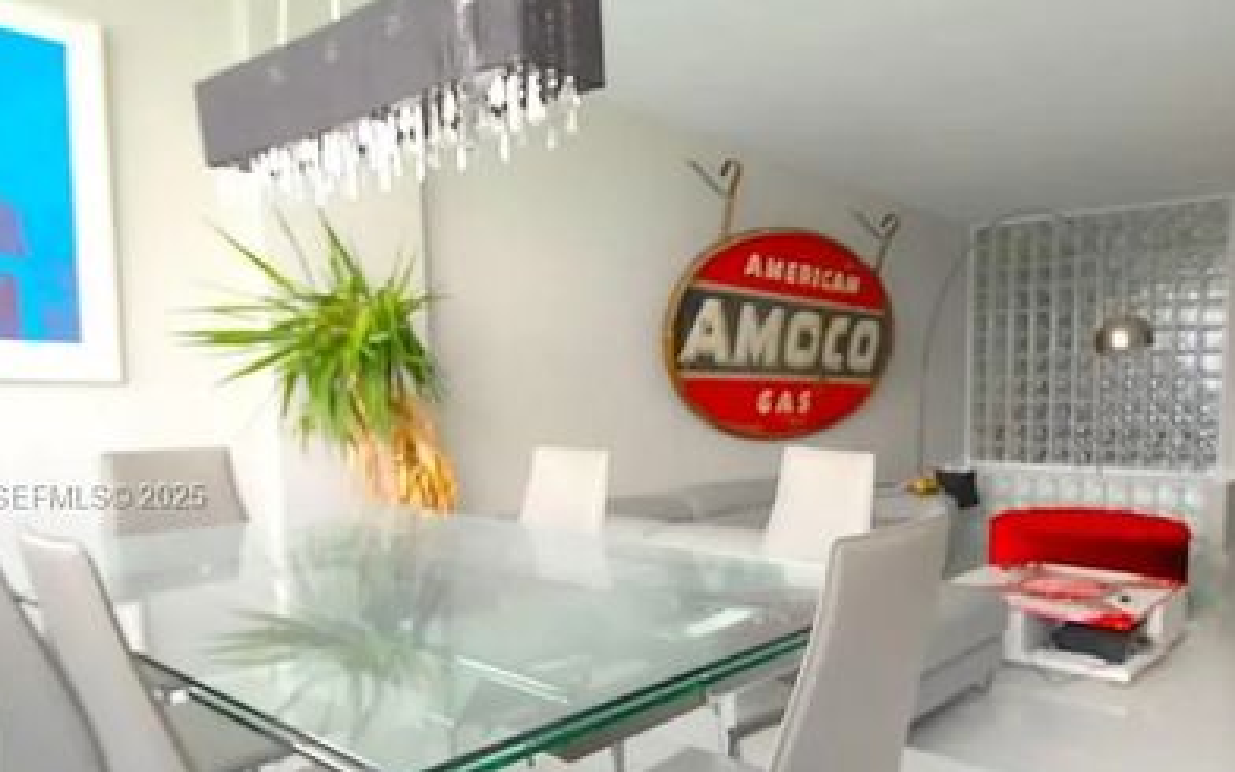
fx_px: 841
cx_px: 819
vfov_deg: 48.7
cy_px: 498
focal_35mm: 25
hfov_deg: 70.5
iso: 400
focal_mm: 10
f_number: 5.6
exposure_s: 1/100
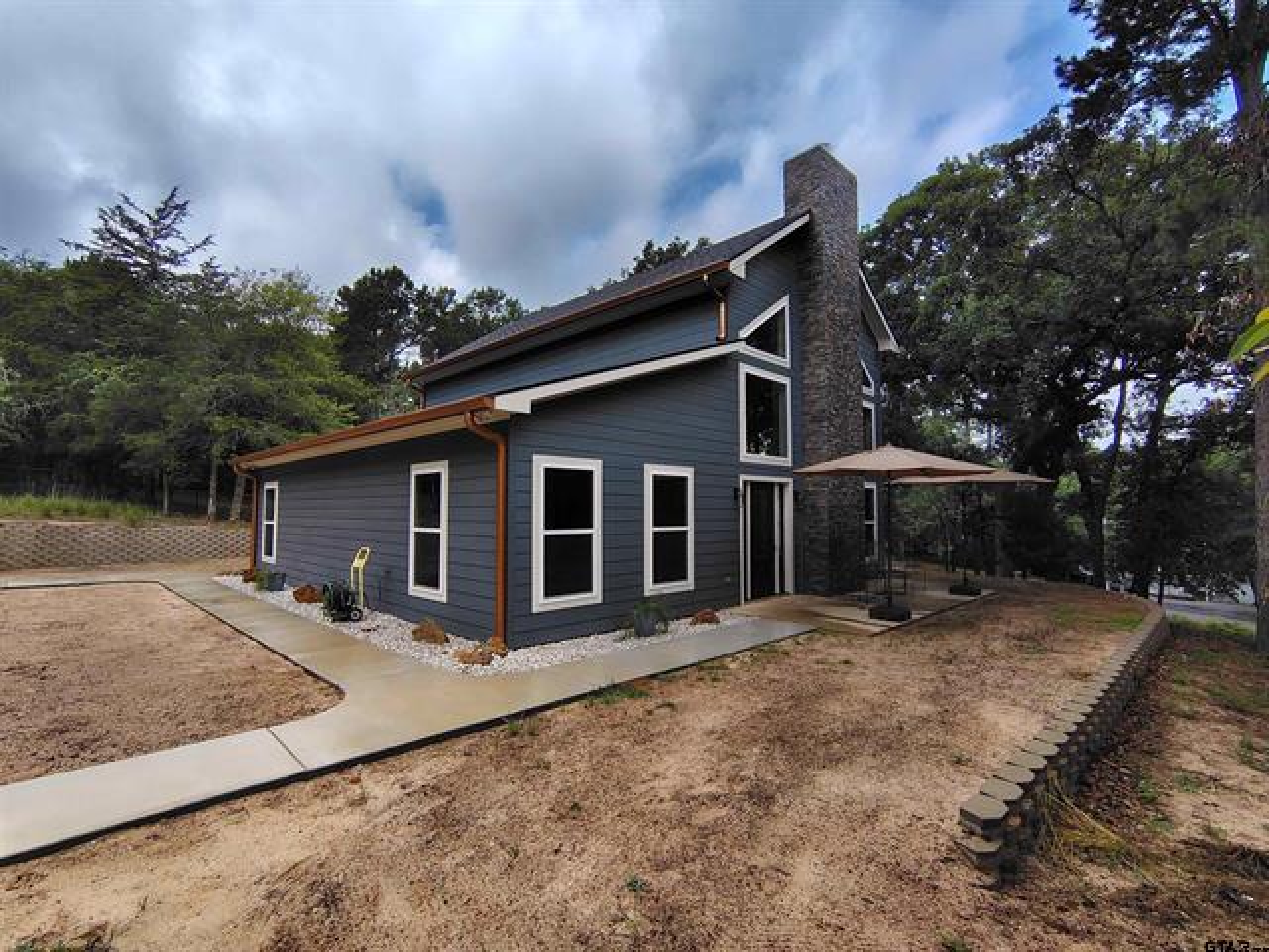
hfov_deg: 94.5
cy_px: 476
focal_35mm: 16
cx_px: 634
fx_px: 587
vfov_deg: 78.1
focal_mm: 2.13
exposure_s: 1/280
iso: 100
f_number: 2.2
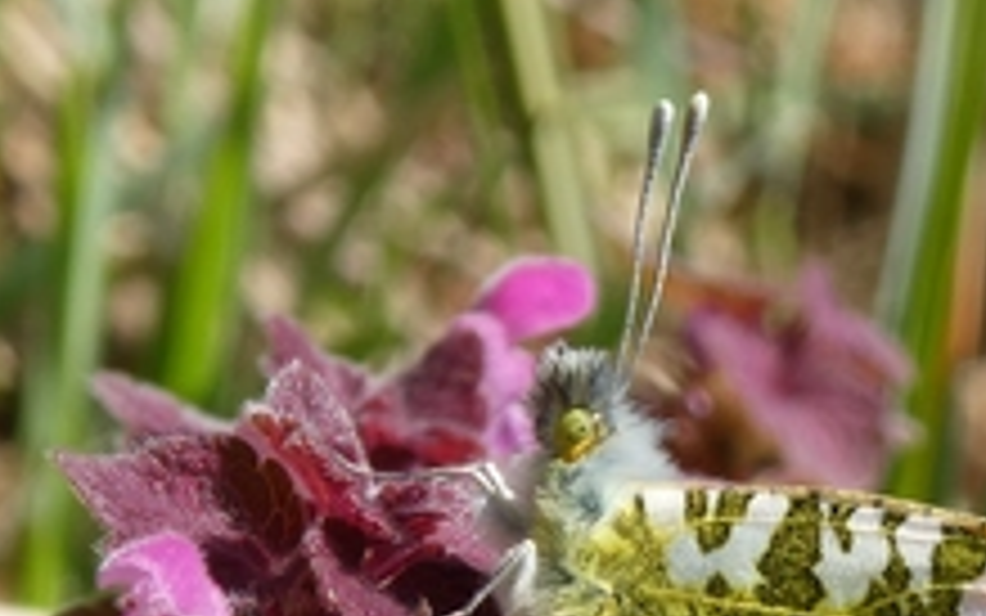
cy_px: 931
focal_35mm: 304
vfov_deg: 4.3
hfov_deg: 6.9
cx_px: 869
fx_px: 8171
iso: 80
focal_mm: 17.5
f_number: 6.3
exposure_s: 1/160
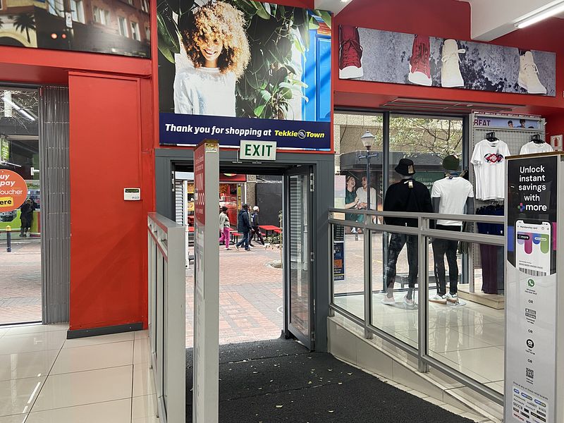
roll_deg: -0.5
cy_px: 212
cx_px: 282
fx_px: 424
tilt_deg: -0.9
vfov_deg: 53.1
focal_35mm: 26
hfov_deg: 67.3
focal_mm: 4.25
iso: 64
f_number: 1.8
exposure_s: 1/50
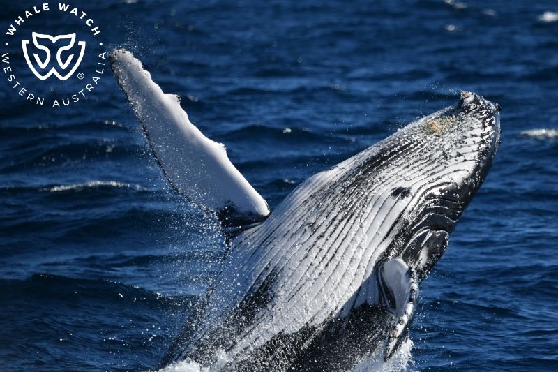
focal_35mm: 500
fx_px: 7748
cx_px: 279
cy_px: 186
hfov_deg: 4.1
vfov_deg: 2.7
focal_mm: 500
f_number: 6.3
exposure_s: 1/8000
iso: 900
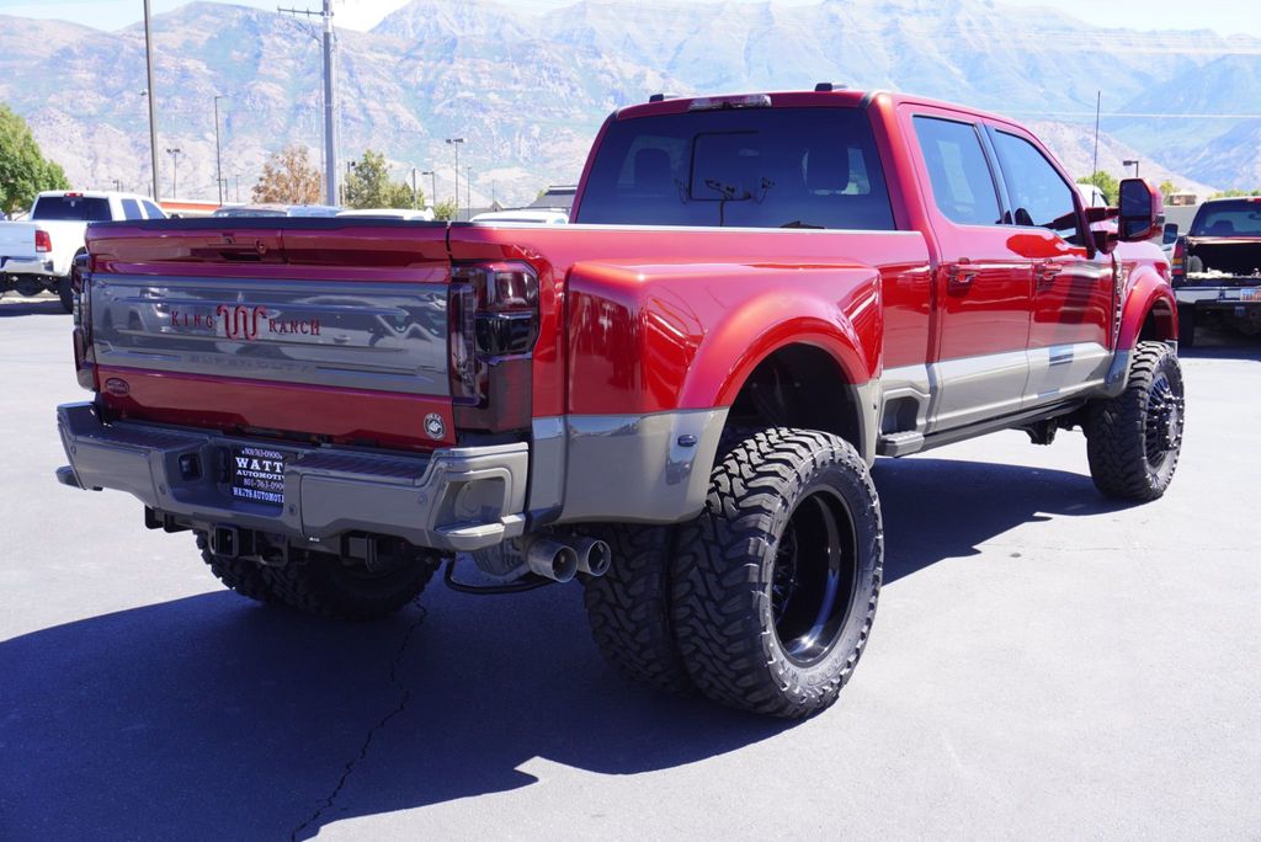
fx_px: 1419
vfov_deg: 33.1
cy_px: 421
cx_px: 630
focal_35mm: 40
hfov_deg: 47.9
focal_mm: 27
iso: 100
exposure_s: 1/100
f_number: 7.1
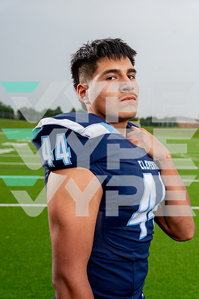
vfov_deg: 36.2
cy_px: 150
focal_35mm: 55
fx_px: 456
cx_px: 100
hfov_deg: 24.6
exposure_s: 1/250
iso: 160
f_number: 6.3
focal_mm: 55
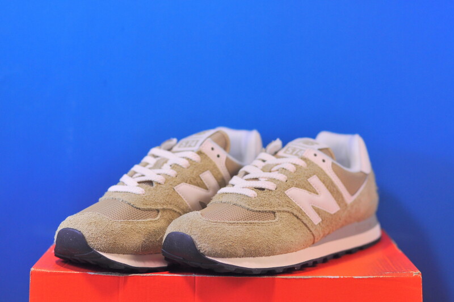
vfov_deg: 18.1
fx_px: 944
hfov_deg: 27.0
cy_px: 151
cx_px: 227
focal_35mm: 75
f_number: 2.5
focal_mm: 50
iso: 250
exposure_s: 1/320
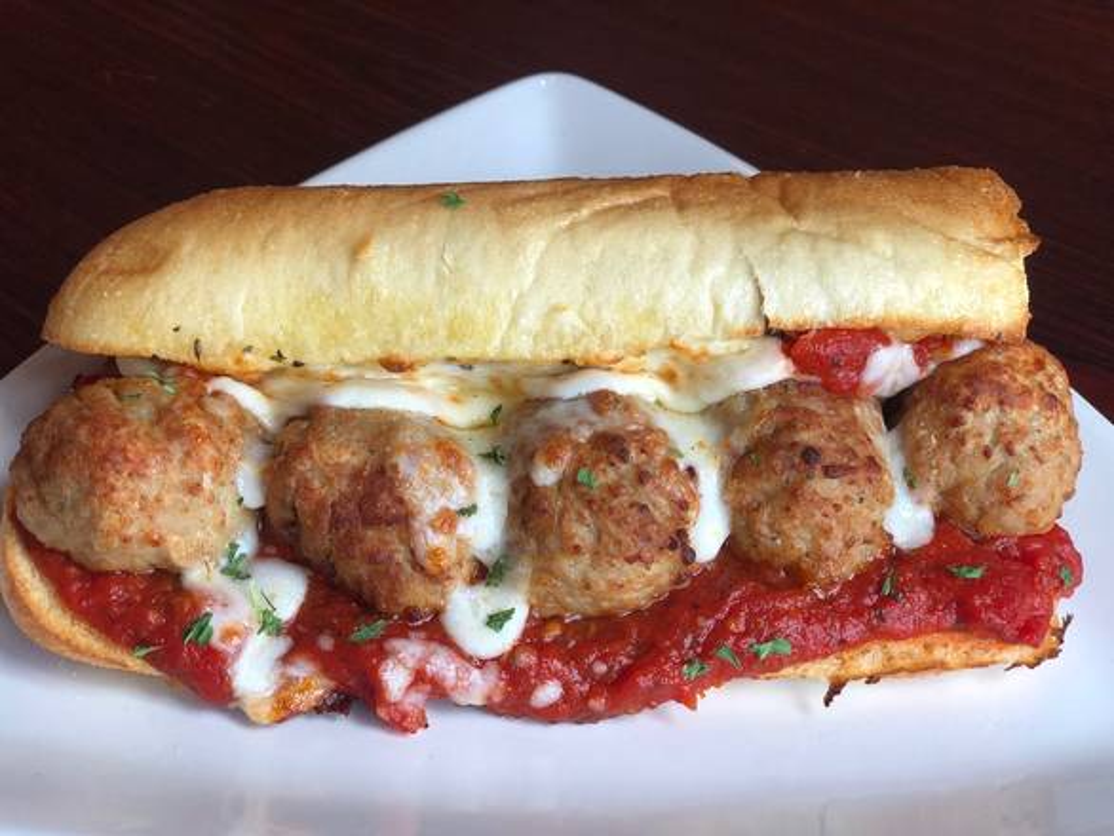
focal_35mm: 52
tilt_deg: -37.4
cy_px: 418
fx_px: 1674
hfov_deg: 36.8
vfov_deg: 28.1
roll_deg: -1.4
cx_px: 557
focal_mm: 6
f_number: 2.4
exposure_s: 1/60
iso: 25
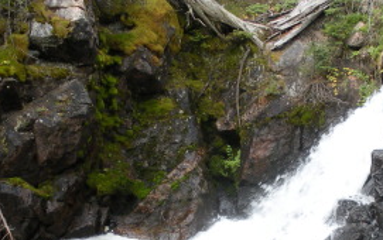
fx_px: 940
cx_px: 288
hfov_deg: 22.8
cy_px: 213
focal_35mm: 90
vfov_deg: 14.4
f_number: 3.5
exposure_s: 1/88.6
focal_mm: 6.3
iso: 88
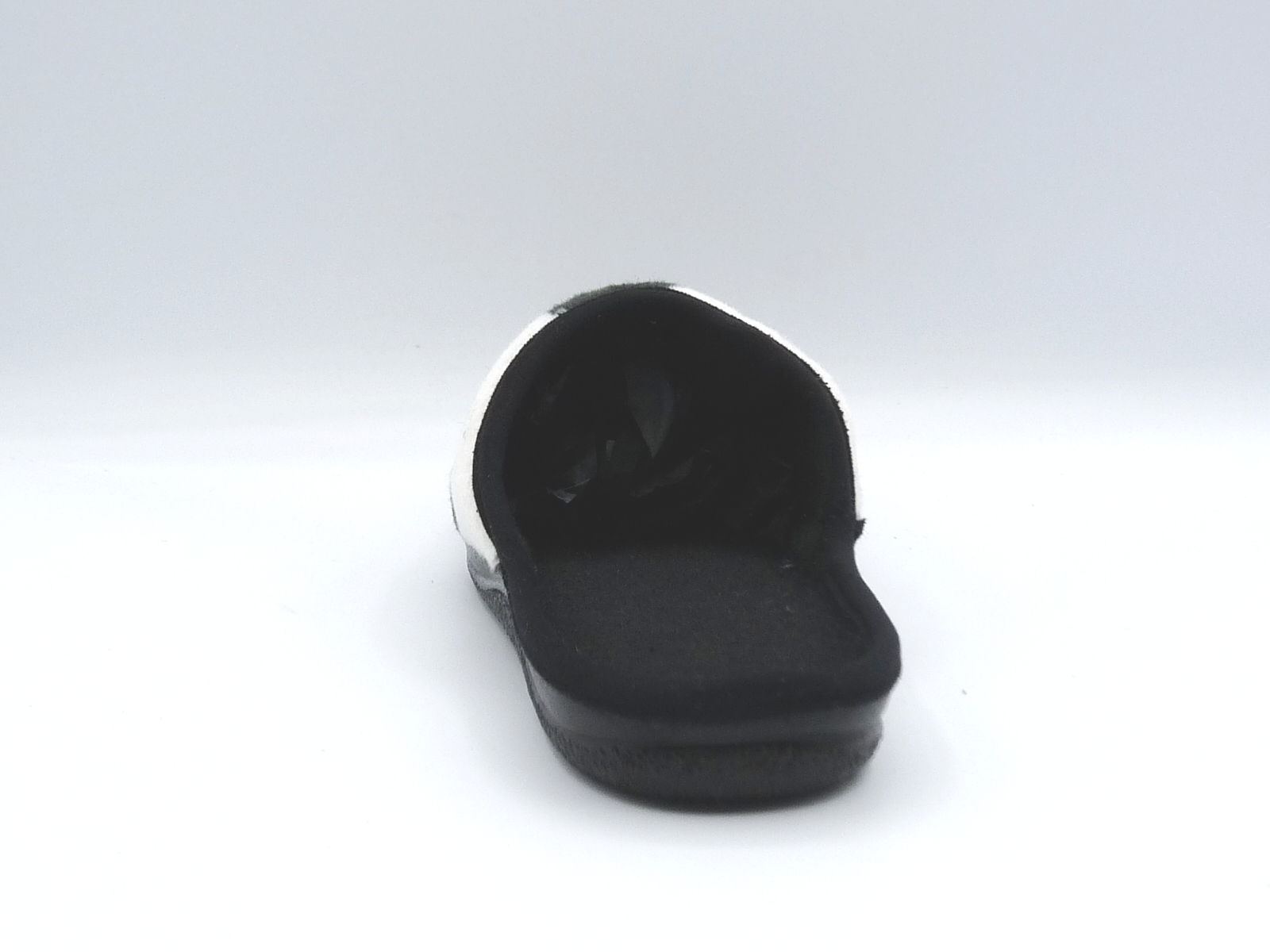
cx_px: 635
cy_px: 476
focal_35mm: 51
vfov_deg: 28.6
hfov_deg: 37.5
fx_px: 1871
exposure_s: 1/200
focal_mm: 5.1
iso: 100
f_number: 4.5
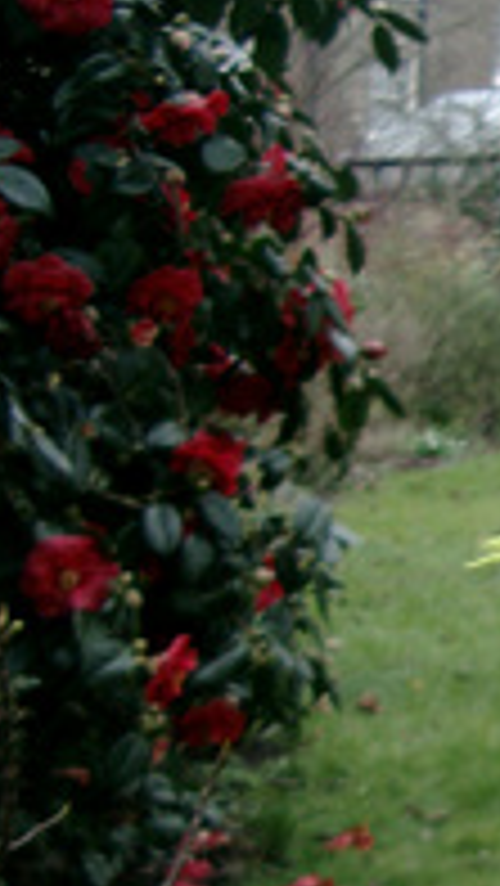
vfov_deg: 23.3
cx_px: 964
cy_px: 729
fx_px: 2119
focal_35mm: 90
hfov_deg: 12.1
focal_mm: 7.6
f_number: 2.6
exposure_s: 1/200
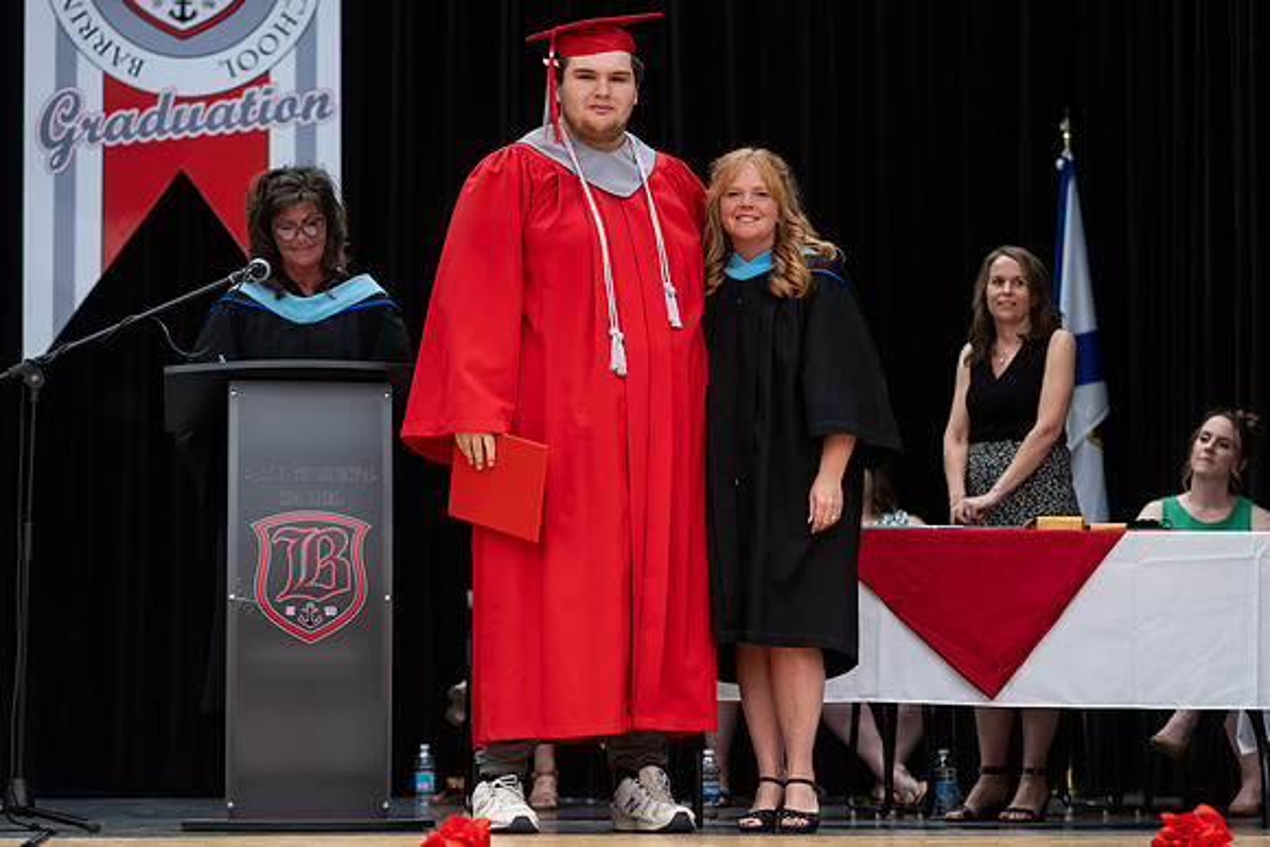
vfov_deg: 13.3
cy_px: 448
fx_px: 3630
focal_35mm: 103
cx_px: 635
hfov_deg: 19.8
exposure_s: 1/200
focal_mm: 85
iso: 1000
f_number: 2.8
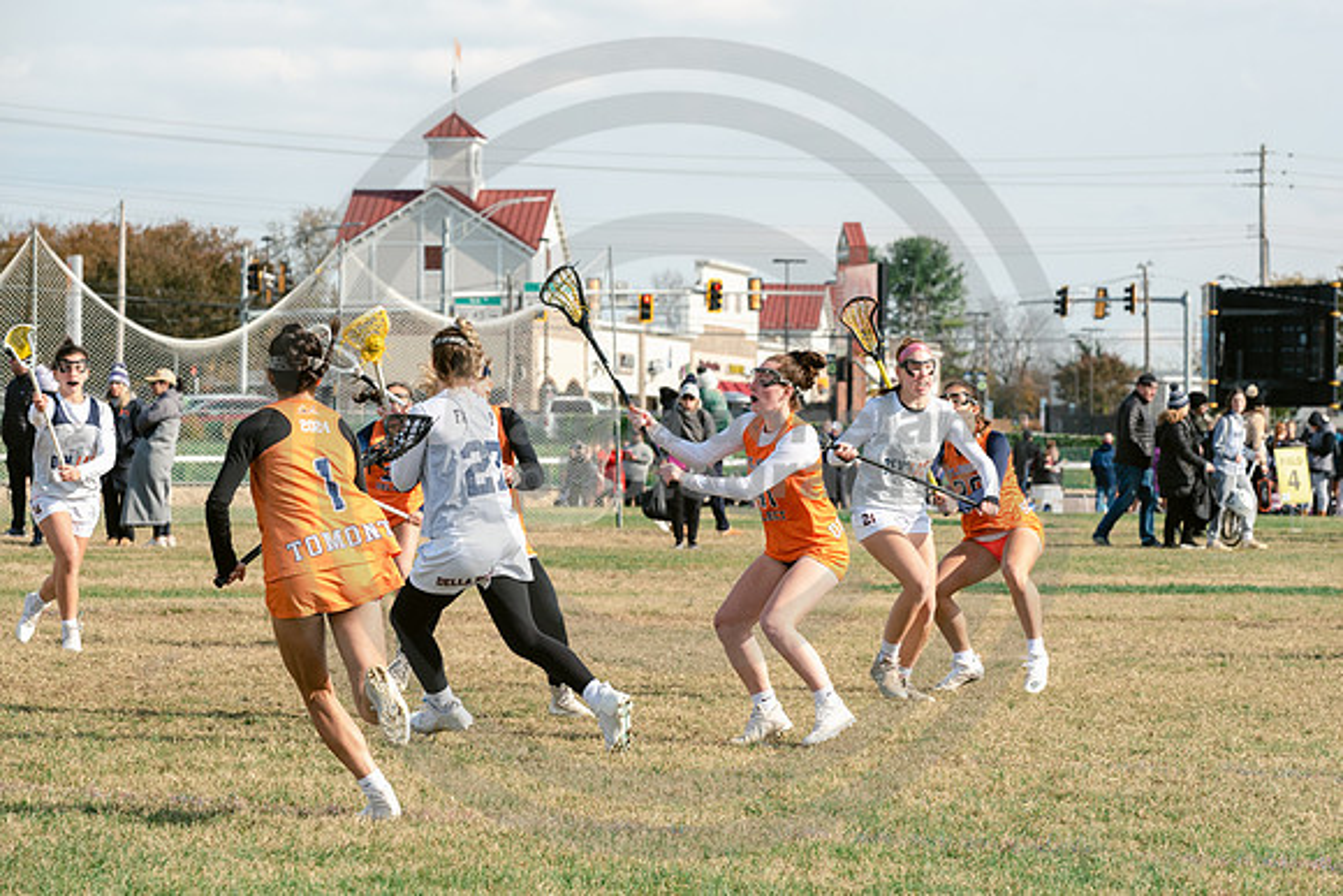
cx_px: 901
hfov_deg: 12.2
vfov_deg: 8.2
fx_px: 6261
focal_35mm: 168
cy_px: 450
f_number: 7.1
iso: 250
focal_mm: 125
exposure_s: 1/800
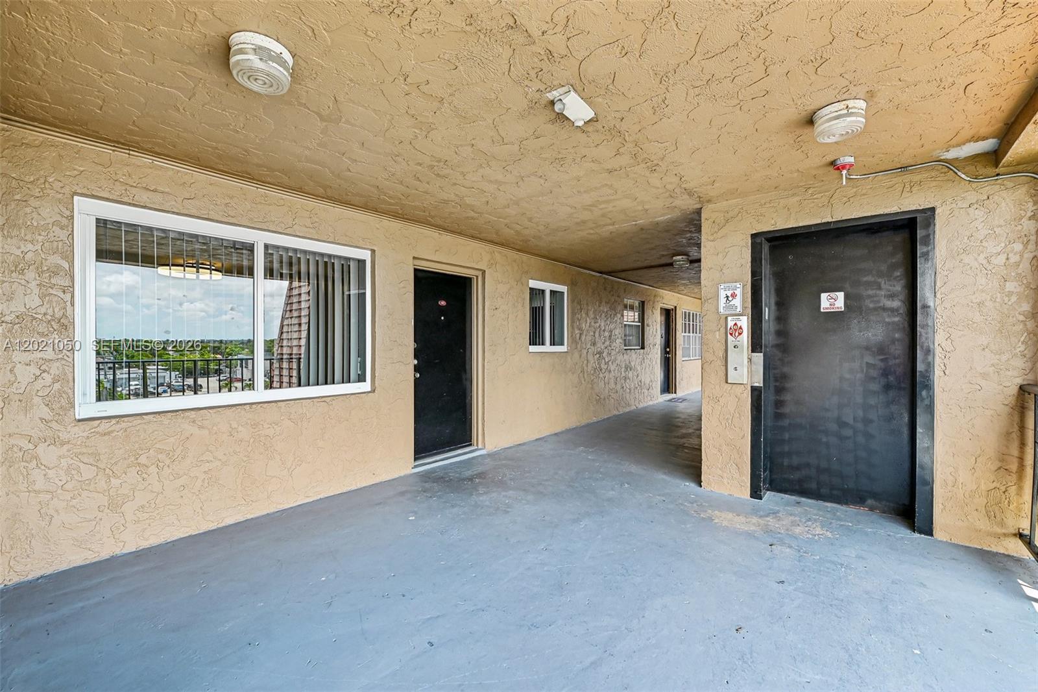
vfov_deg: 81.2
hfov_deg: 104.3
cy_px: 346
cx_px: 519
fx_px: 404
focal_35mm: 14
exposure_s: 1/30
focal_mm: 14
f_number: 7.1
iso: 100
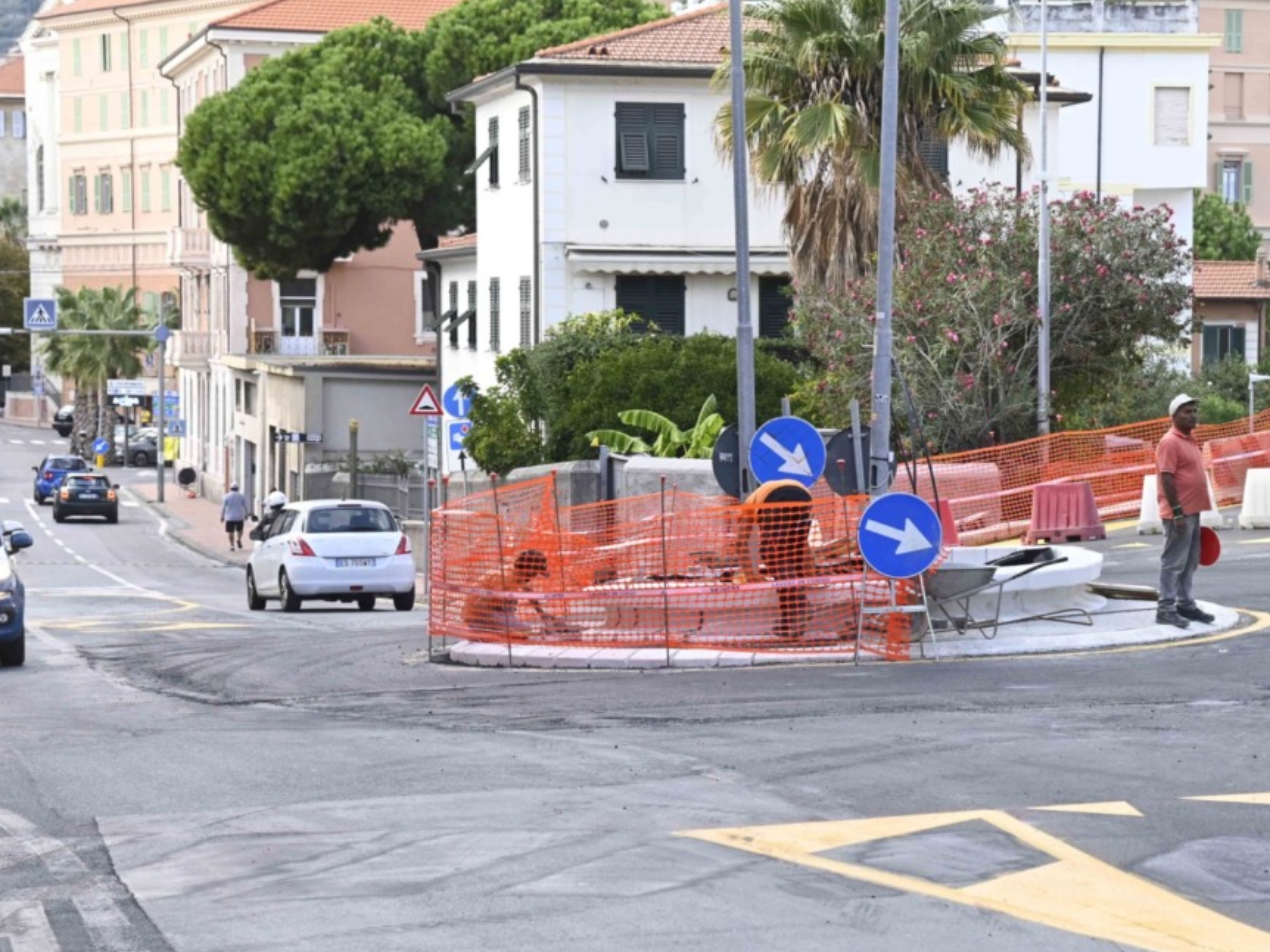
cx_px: 822
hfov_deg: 18.3
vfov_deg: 13.8
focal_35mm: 107
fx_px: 3925
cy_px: 450
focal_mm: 75
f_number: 6.3
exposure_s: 1/640
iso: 1600
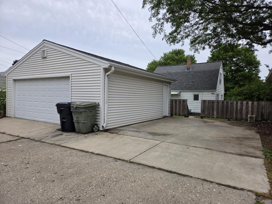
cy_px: 102
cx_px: 136
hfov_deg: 73.9
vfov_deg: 58.9
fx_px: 181
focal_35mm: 23
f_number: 1.8
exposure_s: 1/3840
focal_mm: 5.4
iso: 80
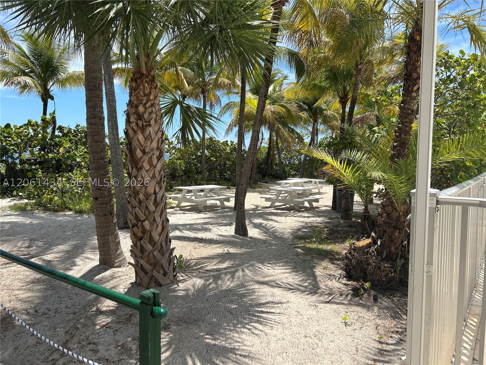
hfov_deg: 67.3
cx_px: 243
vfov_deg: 53.1
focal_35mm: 26
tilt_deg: -4.7
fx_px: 365
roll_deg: -0.9
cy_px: 182
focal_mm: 5.7
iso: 50
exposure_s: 1/3571
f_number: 1.5
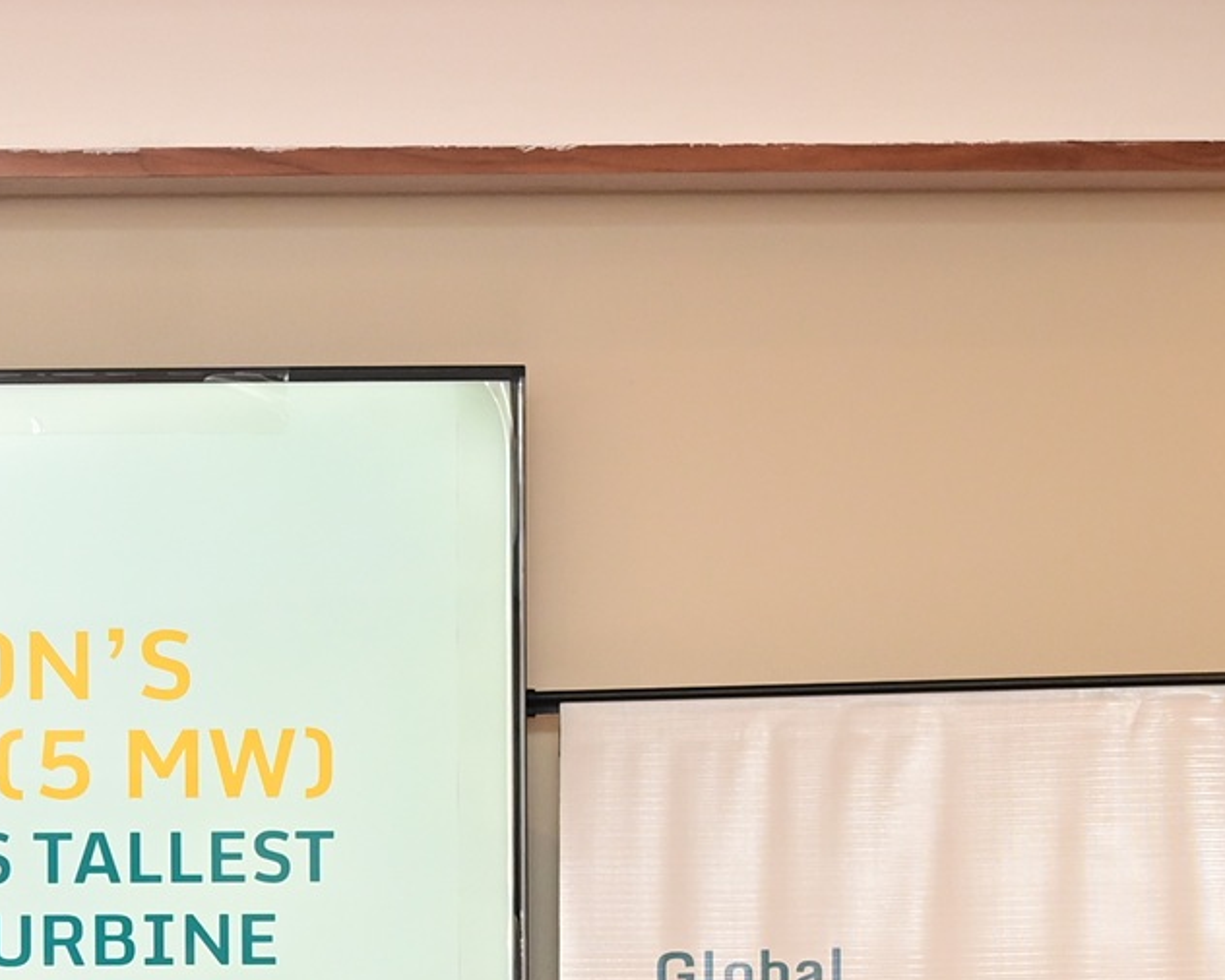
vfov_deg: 8.7
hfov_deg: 10.5
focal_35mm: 175
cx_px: -822
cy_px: 1145
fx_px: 6347
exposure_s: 1/160
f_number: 4
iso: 800
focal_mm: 39
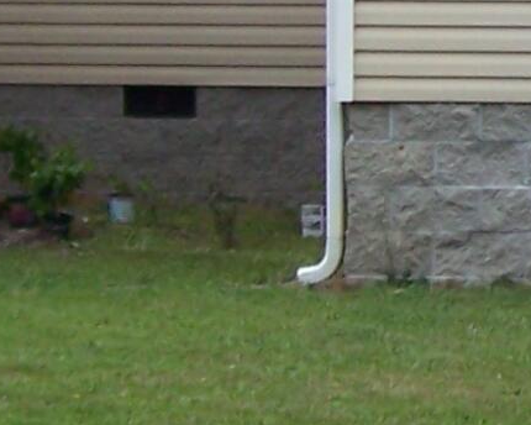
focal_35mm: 259
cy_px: 117
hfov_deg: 7.3
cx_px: 794
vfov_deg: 6.0
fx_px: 4070
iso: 64
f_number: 2.8
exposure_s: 1/400
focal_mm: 6.3
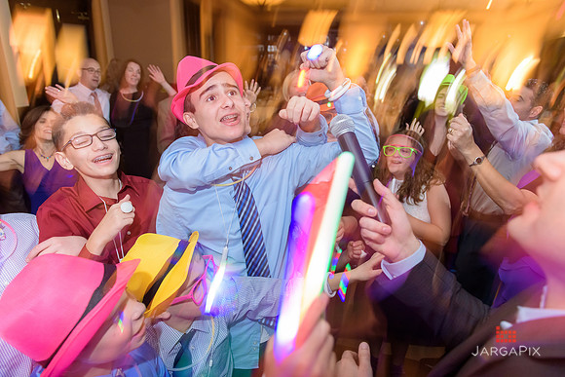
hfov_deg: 73.7
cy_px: 188
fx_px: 377
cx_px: 282
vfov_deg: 53.2
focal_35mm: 24
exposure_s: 1/15
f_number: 3.2
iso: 1600
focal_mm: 24
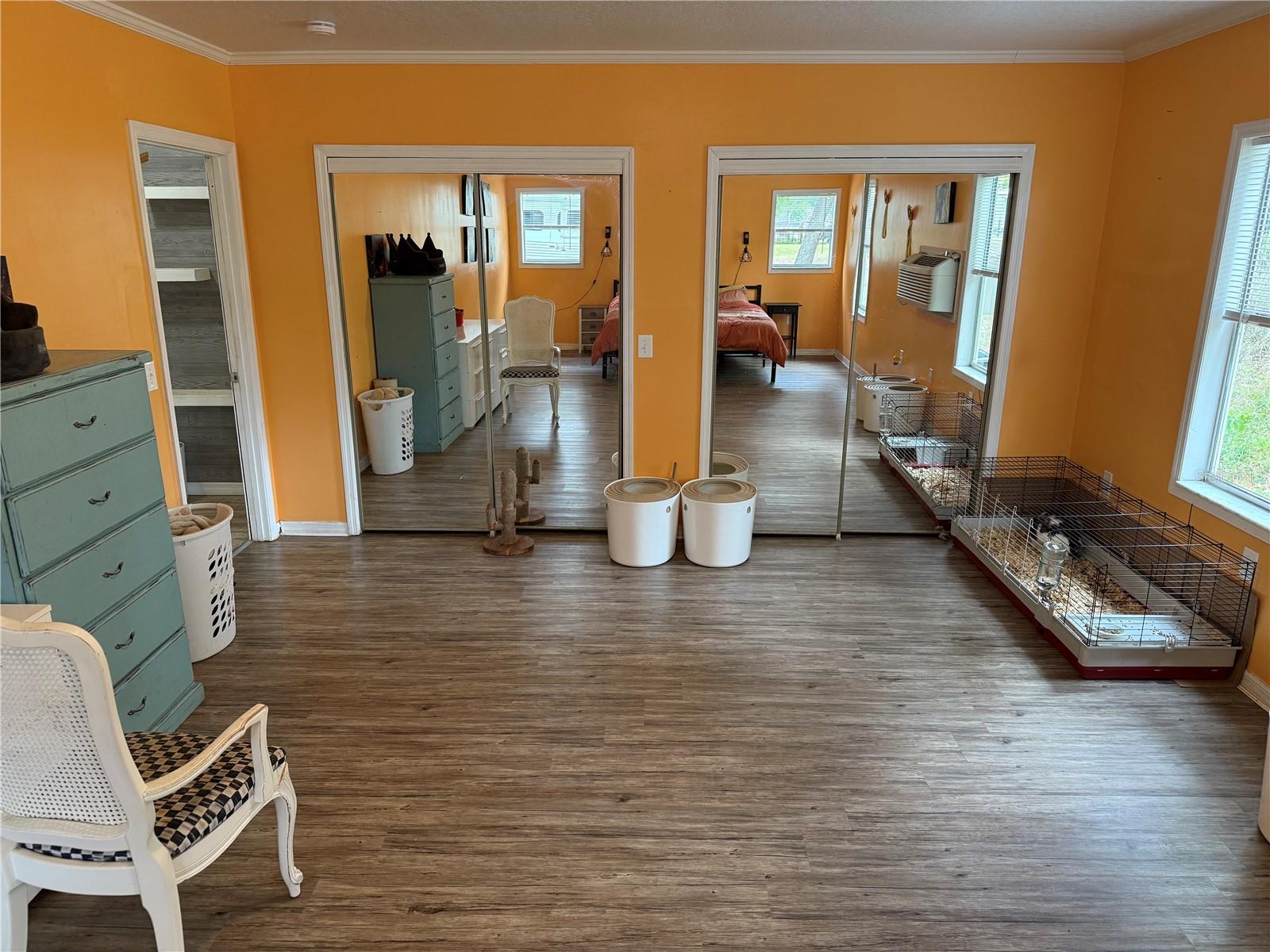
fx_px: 881
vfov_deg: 56.8
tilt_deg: -15.2
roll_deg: -0.8
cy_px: 476
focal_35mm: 24
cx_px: 635
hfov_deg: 71.6
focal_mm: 6.76
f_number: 1.78
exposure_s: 1/60
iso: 200
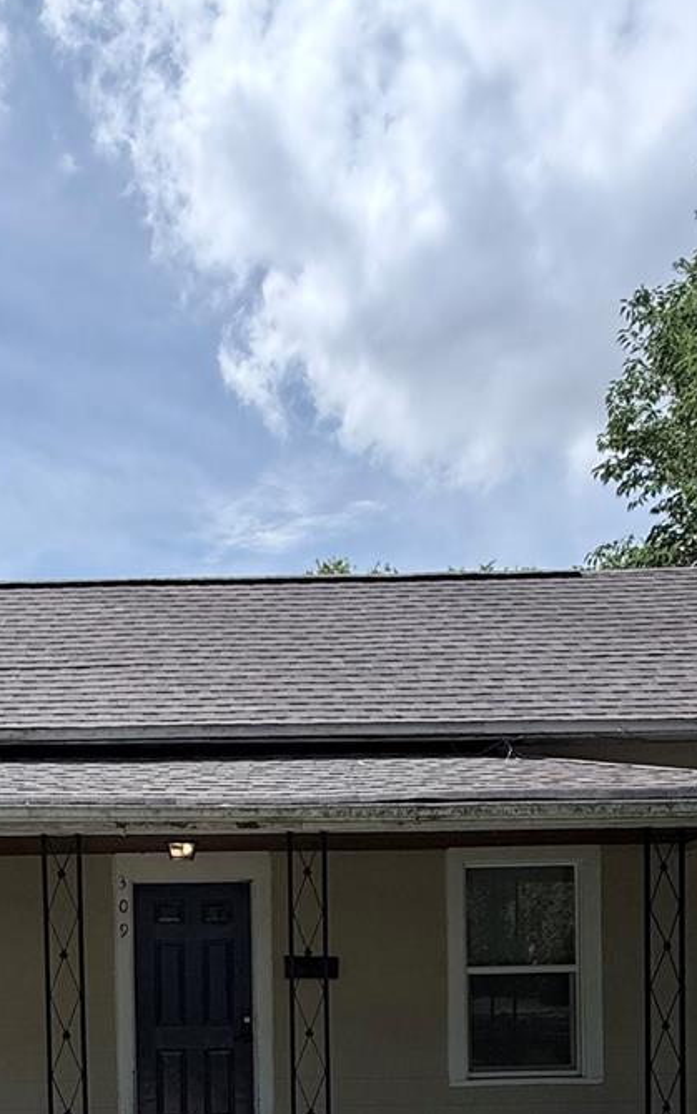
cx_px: 196
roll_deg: +0.8
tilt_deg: -1.0
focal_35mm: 34
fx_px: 1033
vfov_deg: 49.9
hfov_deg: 36.6
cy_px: 1018
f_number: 2.2
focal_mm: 2.22
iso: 50
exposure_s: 1/2717
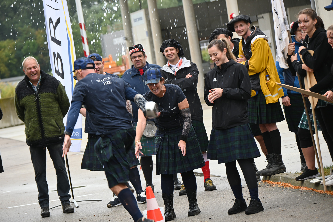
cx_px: 166
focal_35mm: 188
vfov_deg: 7.3
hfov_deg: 11.0
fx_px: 1734
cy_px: 111
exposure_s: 1/250
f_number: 5.3
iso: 250
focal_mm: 125
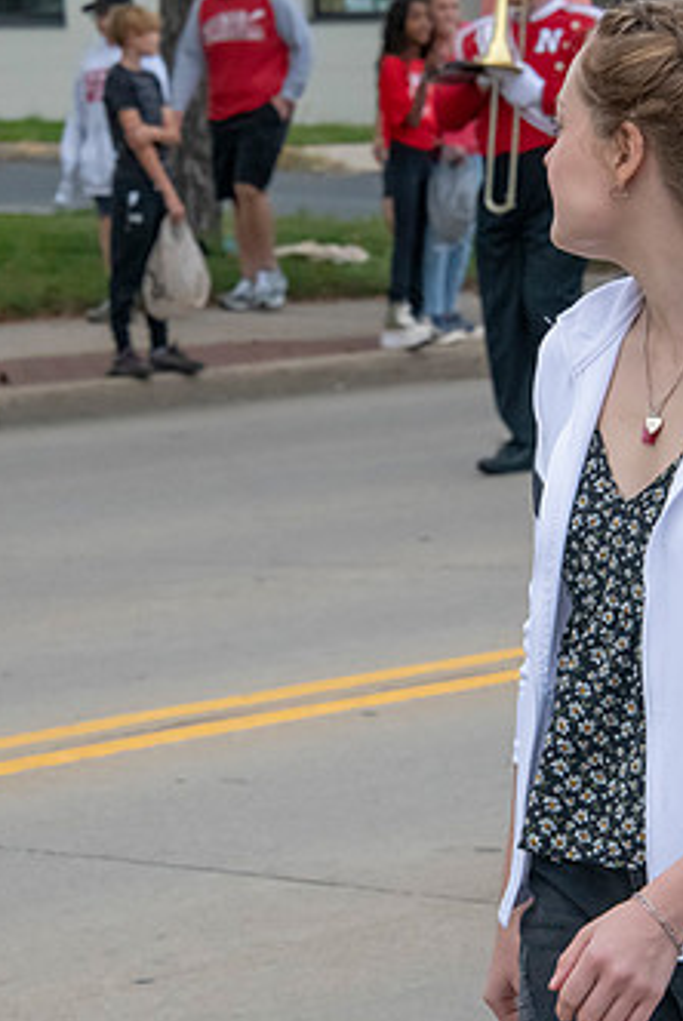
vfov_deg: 9.7
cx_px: 406
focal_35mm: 213
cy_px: 509
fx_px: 6049
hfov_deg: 6.5
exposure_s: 1/640
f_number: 11
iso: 3200
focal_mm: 122
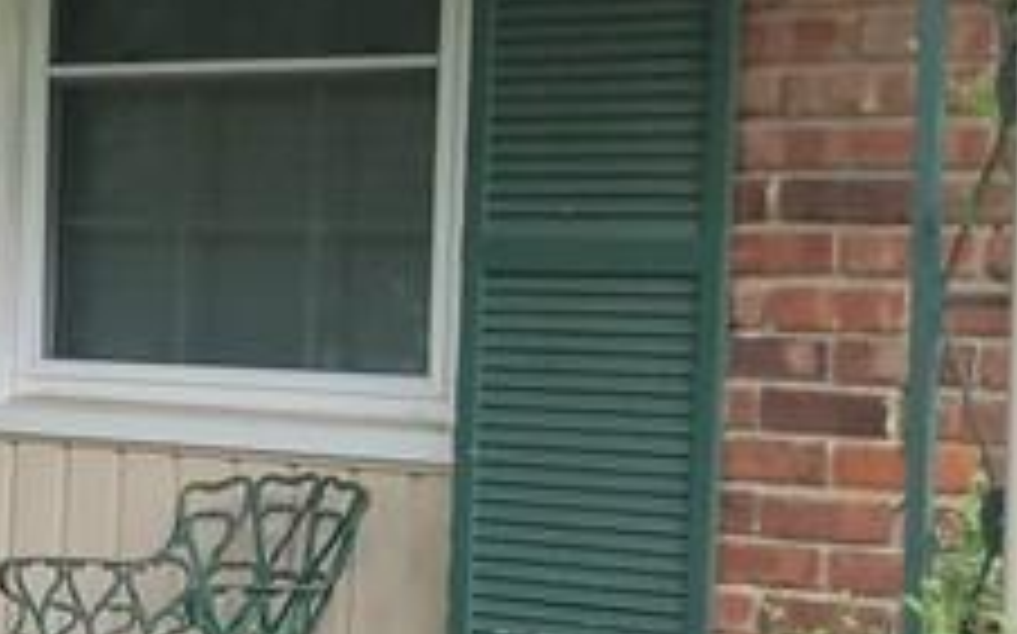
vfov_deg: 10.4
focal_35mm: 125
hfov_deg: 15.2
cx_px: -608
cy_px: 477
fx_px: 3463
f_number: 1.8
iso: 64
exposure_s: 1/120
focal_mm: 5.4
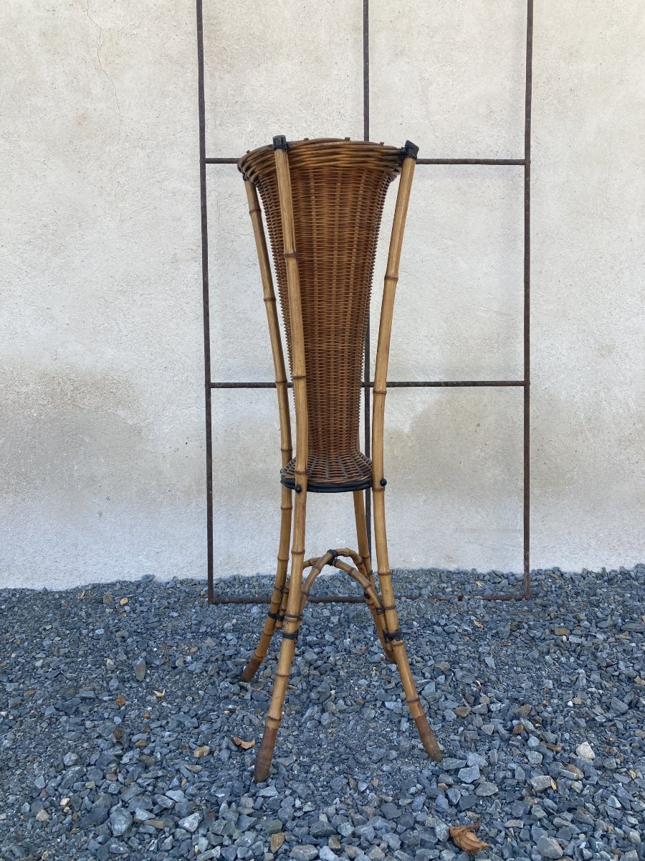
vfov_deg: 63.4
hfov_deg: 49.7
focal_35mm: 28
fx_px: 696
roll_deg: -2.5
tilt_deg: -6.7
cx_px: 322
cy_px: 430
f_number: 1.8
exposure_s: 1/302
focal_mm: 3.99
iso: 20
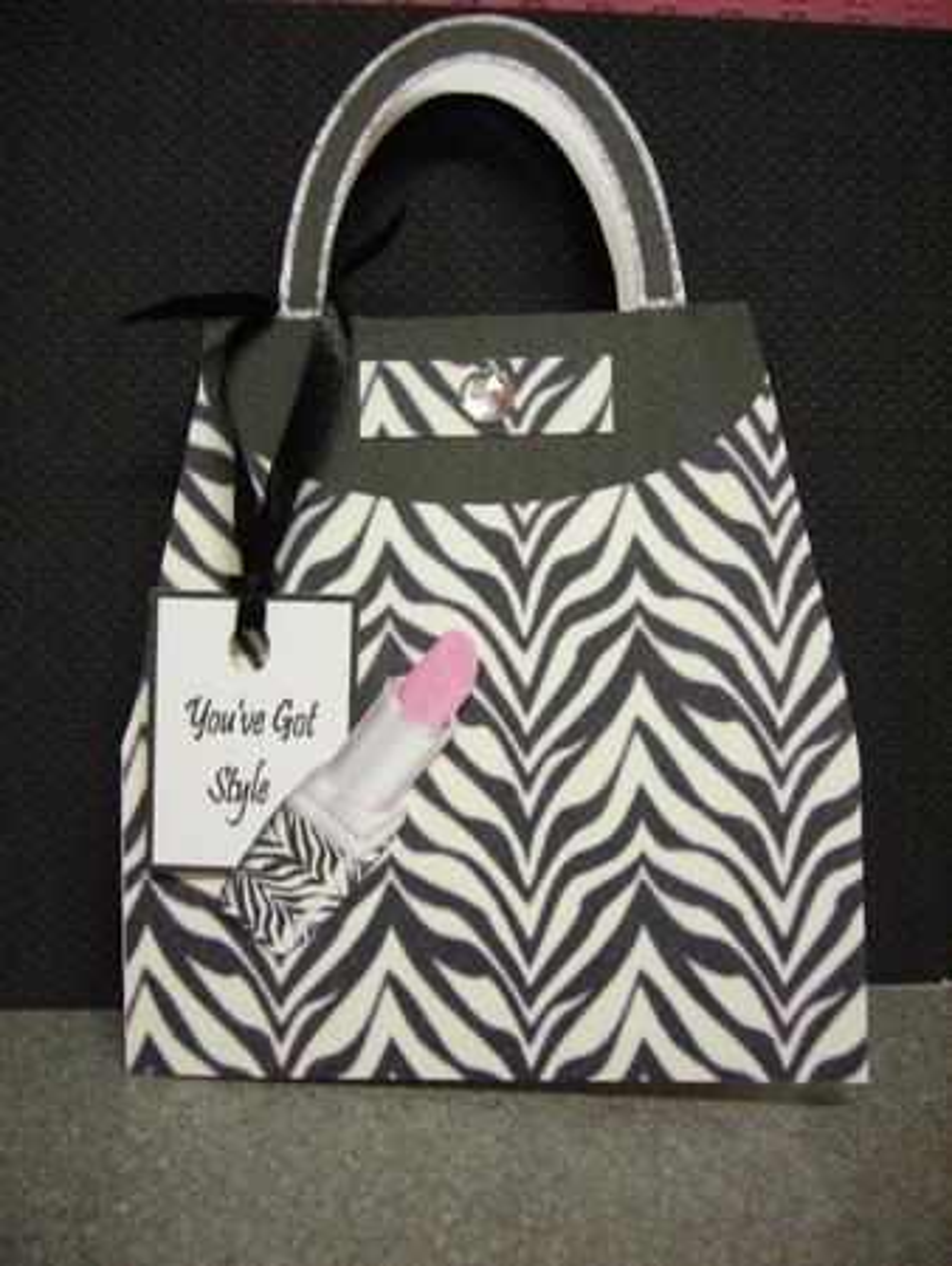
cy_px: 633
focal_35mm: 38
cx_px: 476
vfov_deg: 48.9
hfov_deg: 37.8
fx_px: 1390
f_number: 3.2
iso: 130
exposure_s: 1/4
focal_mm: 6.3
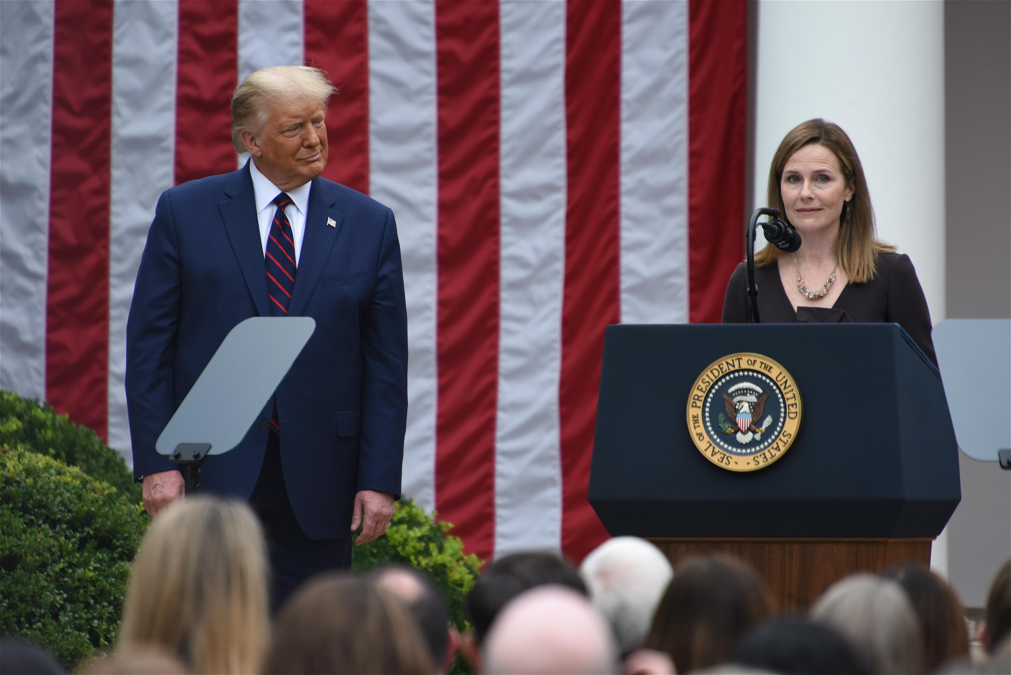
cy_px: 338
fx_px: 11236
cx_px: 506
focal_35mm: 400
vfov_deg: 3.4
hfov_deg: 5.2
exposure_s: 1/250
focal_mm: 400
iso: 1000
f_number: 5.6
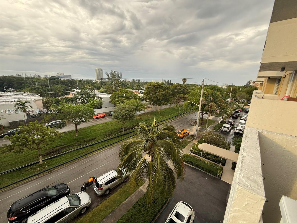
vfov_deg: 85.7
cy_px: 112
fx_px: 120
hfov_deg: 102.1
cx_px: 148
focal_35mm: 14
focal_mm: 2.22
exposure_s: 1/99
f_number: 2.2
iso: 80
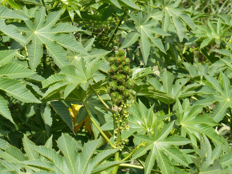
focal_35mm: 139
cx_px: 116
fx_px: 932
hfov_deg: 14.2
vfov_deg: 10.7
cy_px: 87
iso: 100
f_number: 3.8
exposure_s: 1/640
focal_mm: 22.9
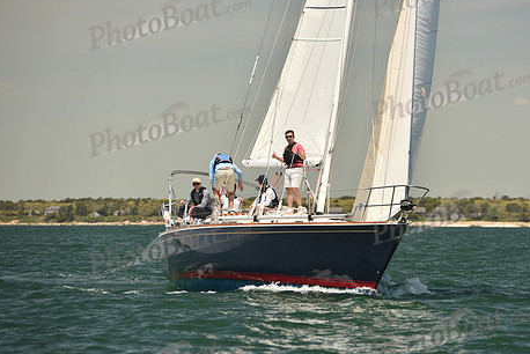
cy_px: 171
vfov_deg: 5.4
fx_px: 3727
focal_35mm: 253
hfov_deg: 8.1
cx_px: 312
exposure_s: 1/800
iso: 250
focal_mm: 200
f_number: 5.6
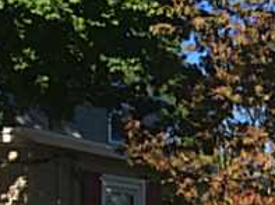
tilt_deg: -1.6
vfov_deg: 11.7
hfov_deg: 15.9
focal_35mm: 118
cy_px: 347
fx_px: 936
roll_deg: -0.6
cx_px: 352
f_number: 2.2
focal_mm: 4.15
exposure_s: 1/1140
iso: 32
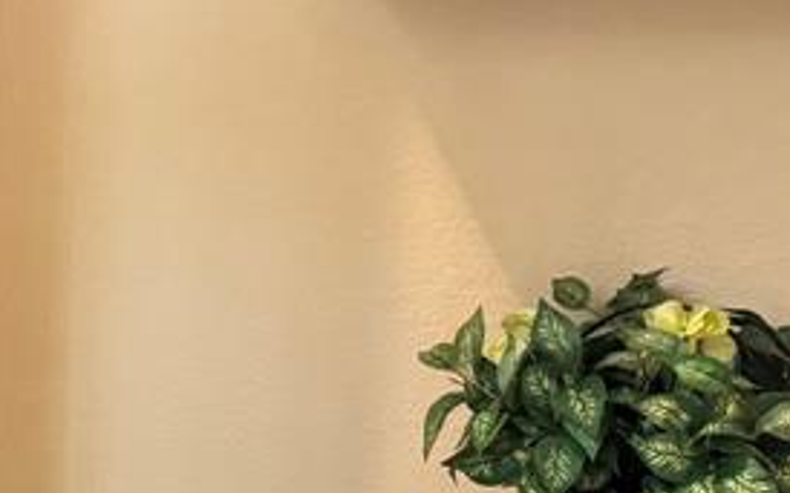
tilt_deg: -12.9
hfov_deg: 19.6
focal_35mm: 95
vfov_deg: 13.6
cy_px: 450
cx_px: -329
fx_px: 2045
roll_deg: +0.6
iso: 500
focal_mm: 6.76
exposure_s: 1/60
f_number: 1.78
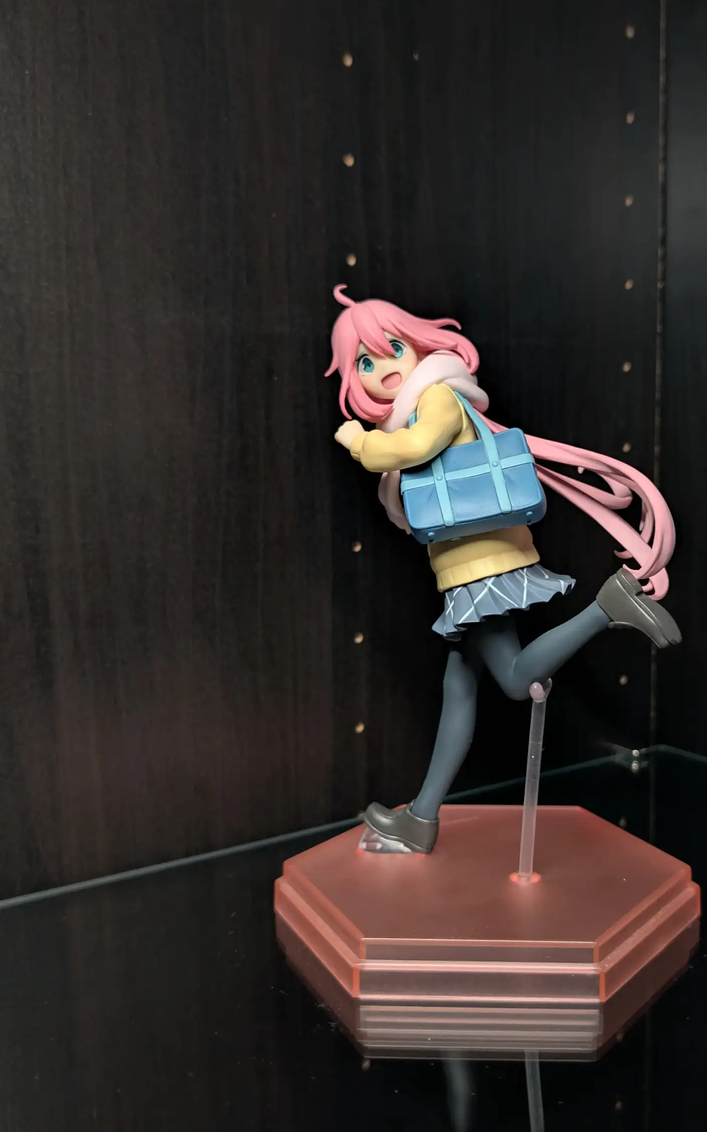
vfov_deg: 54.0
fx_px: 1110
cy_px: 569
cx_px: 450
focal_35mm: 36
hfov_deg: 35.1
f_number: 1.68
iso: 47
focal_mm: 6.9
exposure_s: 1/13.9
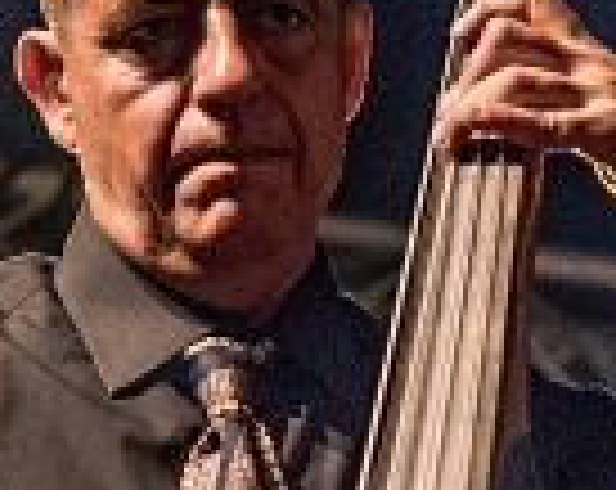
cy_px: 760
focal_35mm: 257
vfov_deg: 5.9
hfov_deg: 7.5
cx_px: 533
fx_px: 4675
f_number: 2.8
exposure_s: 1/160
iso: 1250
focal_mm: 52
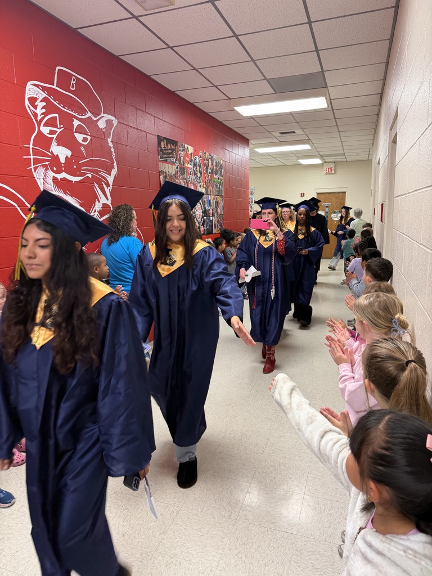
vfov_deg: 71.6
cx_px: 216
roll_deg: +2.0
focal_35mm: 24
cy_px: 288
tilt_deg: -9.0
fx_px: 399
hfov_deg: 56.8
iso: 200
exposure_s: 1/60
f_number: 1.78
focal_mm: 6.76
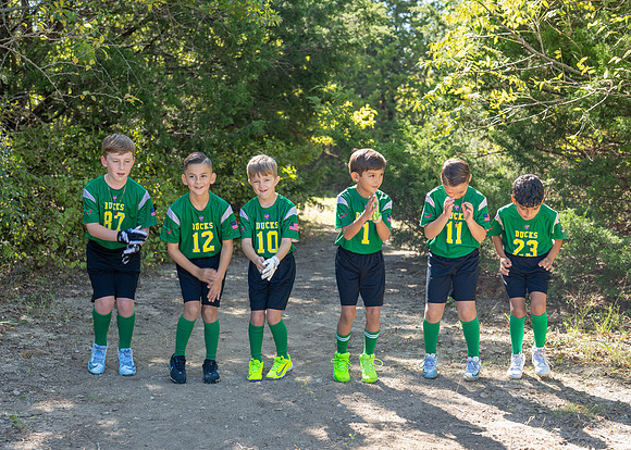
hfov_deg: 32.1
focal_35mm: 61
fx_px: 1098
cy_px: 235
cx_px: 327
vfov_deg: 23.2
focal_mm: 50
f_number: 3.2
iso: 125
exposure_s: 1/250
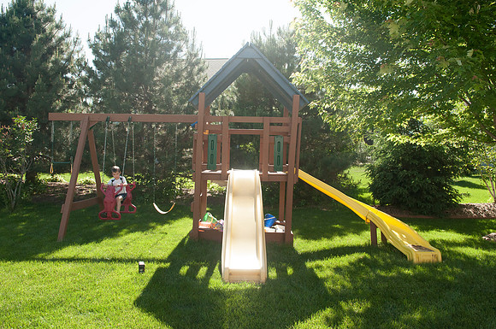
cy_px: 164
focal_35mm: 27
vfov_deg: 47.8
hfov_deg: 67.5
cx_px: 248
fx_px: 371
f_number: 5
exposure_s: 1/2000
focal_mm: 18
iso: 400
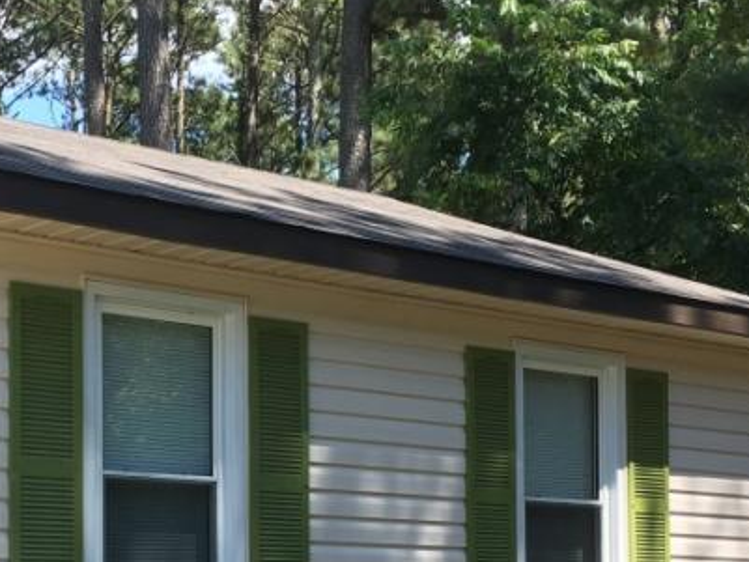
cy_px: 549
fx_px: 1602
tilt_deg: +1.8
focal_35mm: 74
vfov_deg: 19.4
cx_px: 90
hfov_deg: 25.6
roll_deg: +0.2
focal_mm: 4.15
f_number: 2.2
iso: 25
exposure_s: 1/284
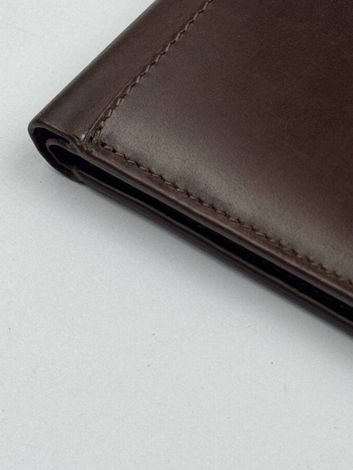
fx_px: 1835
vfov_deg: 14.6
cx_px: 457
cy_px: 176
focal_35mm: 135
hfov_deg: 10.7
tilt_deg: -49.9
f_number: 1.78
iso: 64
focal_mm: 6.76
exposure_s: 1/318
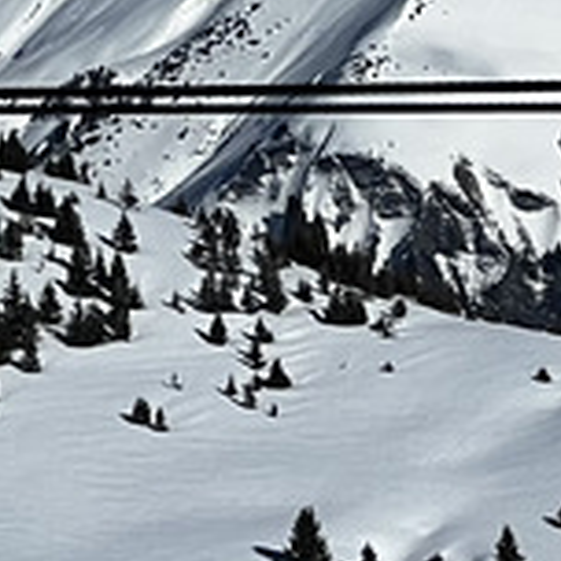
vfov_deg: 3.3
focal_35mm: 537
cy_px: -181
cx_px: 517
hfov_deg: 3.3
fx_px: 9846
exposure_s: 1/2660
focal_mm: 9
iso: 32
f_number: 2.8
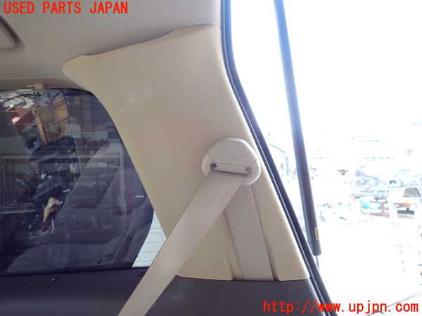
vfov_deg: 54.9
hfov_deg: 69.4
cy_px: 158
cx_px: 211
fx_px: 305
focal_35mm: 25
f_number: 2
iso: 160
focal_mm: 4.5
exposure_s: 1/60
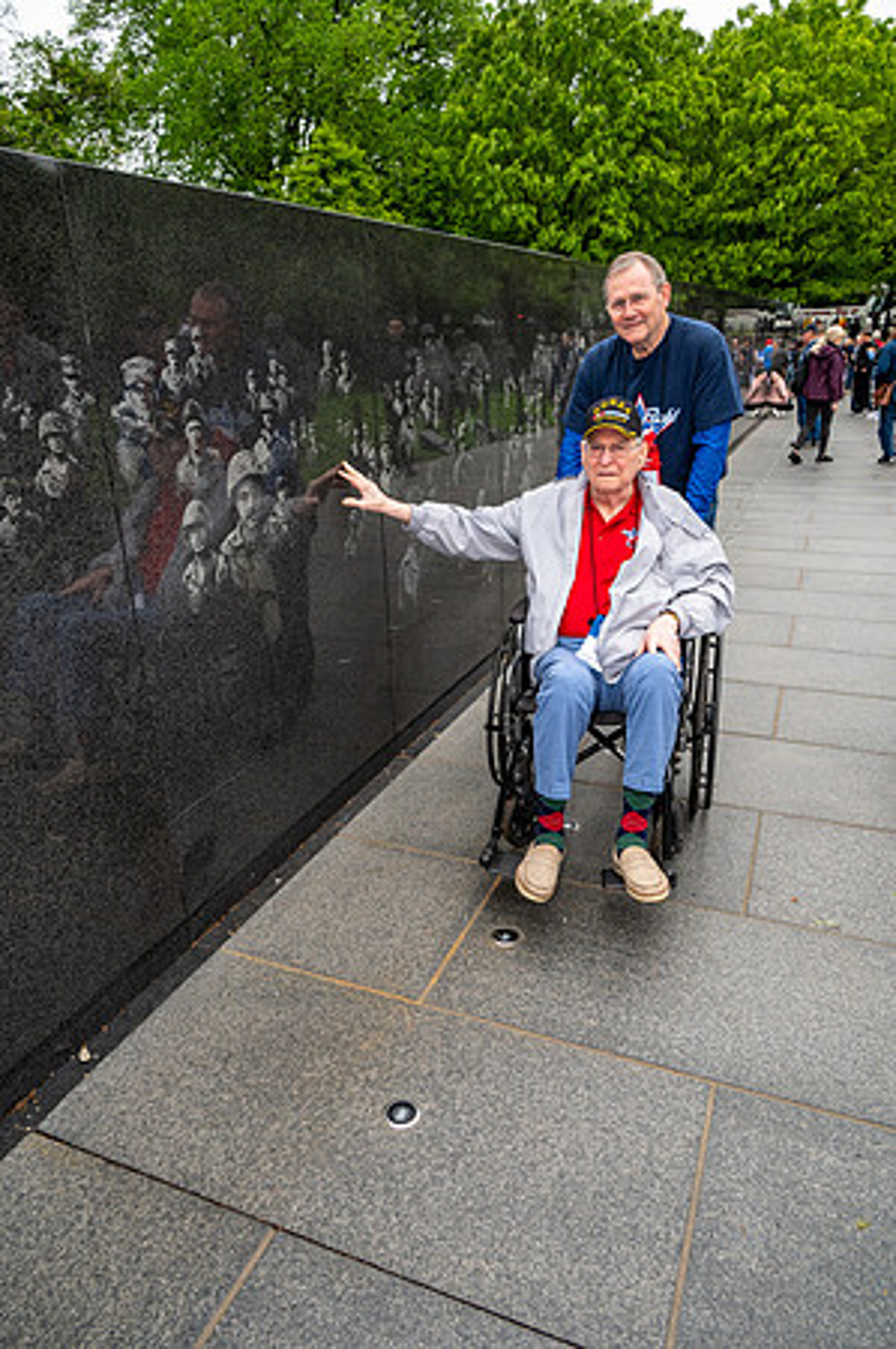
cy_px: 674
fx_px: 898
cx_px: 448
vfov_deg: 73.8
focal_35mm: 24
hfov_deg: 53.0
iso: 1600
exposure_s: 1/640
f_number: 8
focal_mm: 24
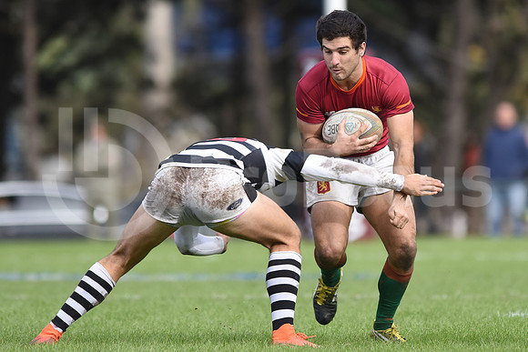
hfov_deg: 4.9
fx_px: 6161
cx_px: 264
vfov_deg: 3.3
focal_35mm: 420
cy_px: 176
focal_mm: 420
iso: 500
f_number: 4
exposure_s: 1/1250
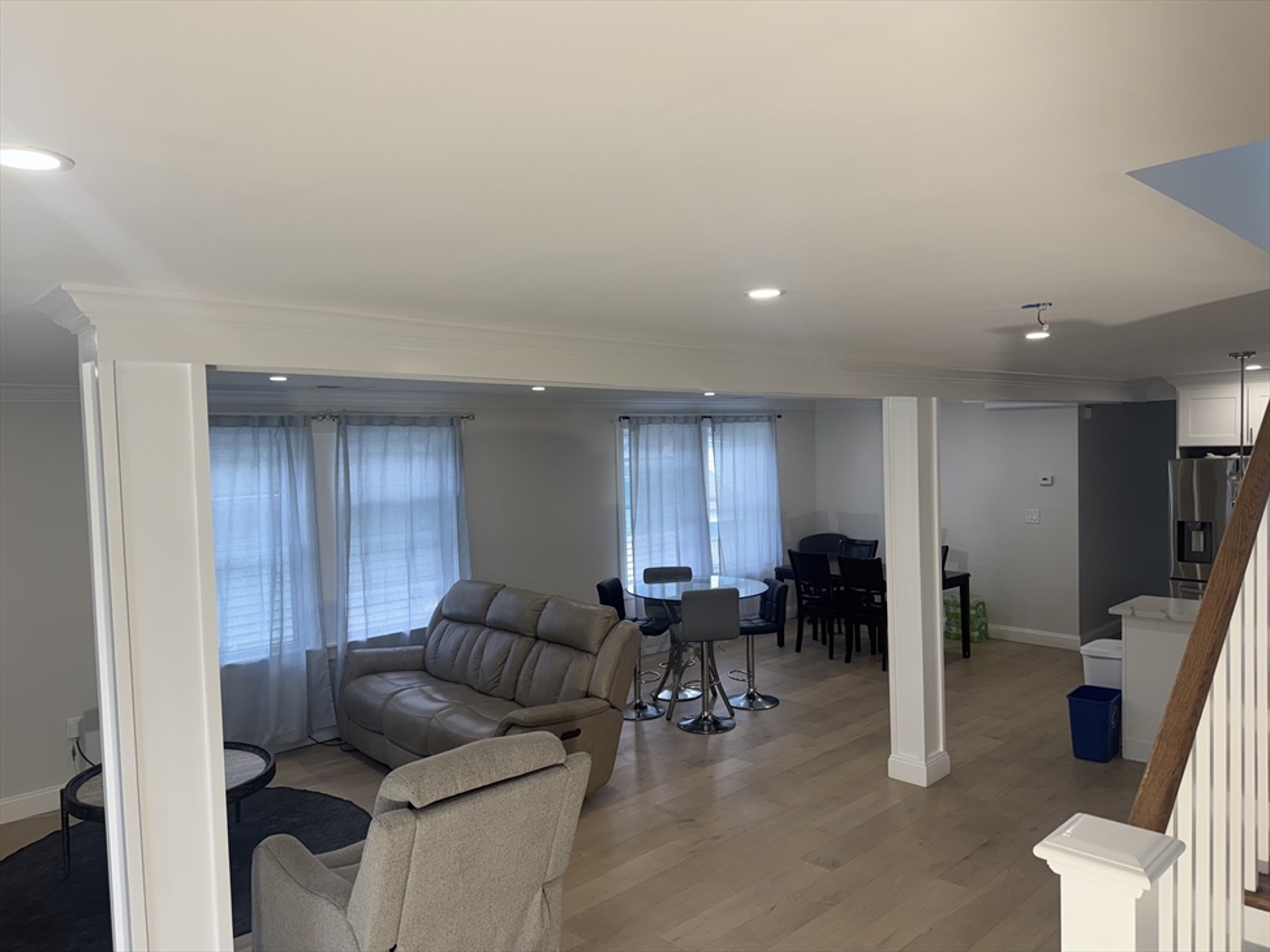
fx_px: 880
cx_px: 635
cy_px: 476
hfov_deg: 71.6
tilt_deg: -3.6
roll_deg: +2.0
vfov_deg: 56.8
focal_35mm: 24
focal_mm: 6.76
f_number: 1.78
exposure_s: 1/120
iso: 64
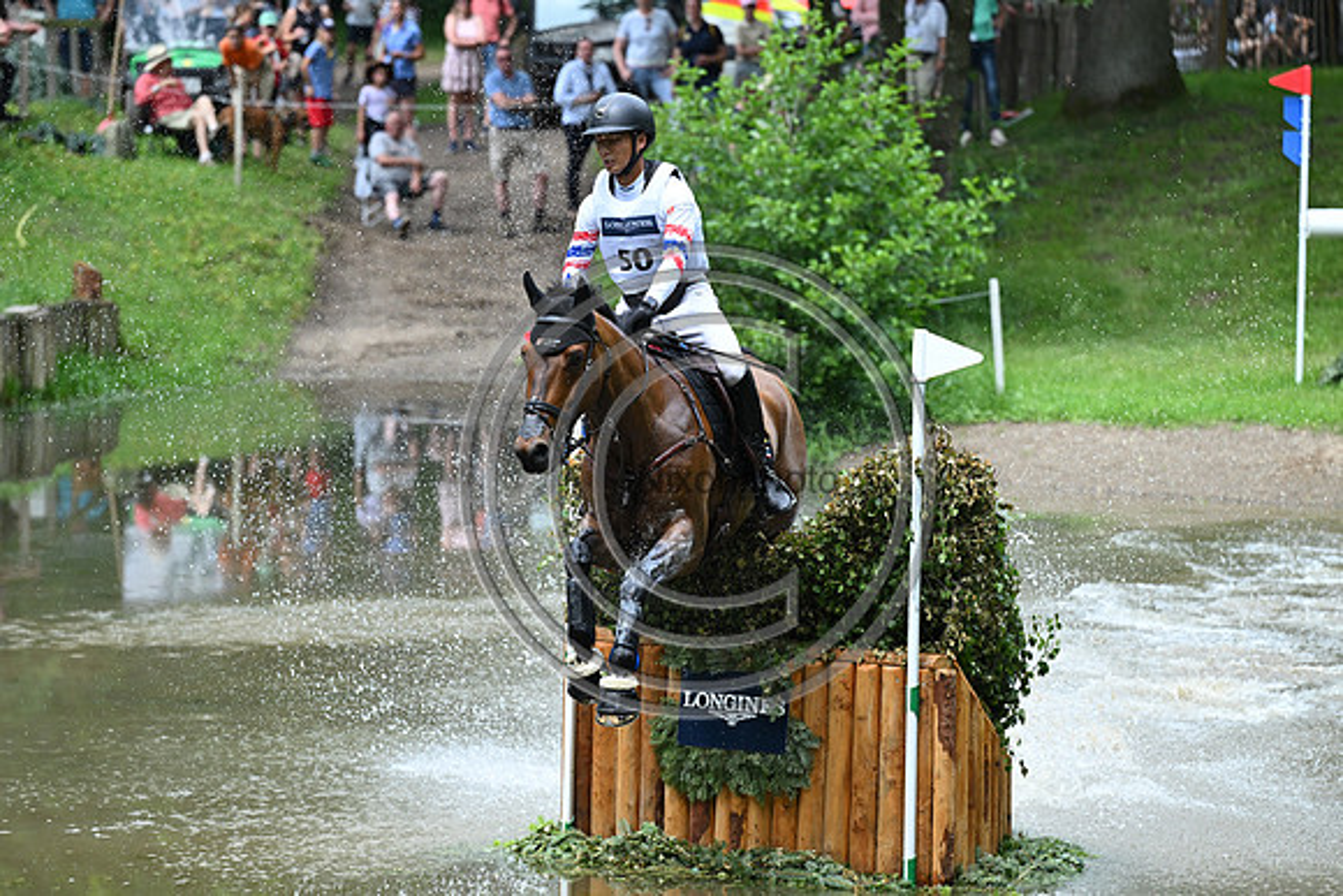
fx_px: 7089
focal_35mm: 190
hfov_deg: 10.8
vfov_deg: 7.2
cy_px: 448
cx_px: 672
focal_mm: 190
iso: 800
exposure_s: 1/1250
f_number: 4.5
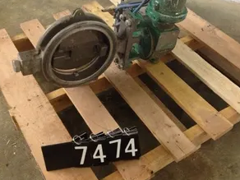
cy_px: 63
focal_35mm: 48
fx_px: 333
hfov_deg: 39.5
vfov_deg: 30.1
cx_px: 141
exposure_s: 1/20
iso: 250
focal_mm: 4.28
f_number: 2.4
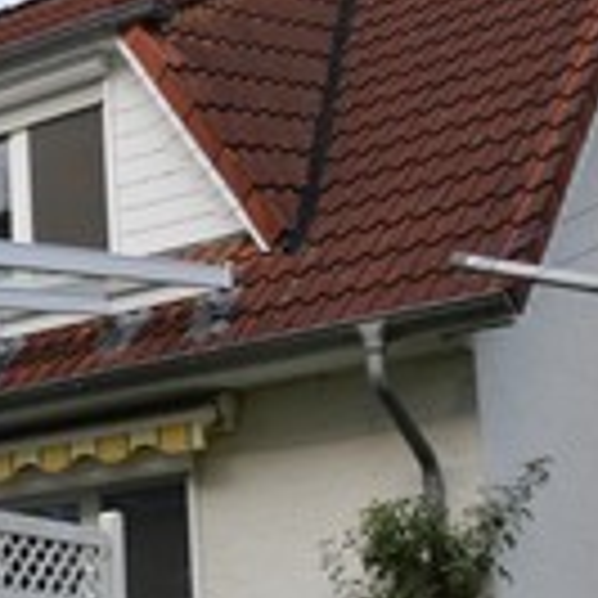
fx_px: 1798
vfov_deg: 18.5
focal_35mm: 92
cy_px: 567
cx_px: -283
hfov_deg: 17.2
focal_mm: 24
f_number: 5.6
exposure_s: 1/125
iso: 100
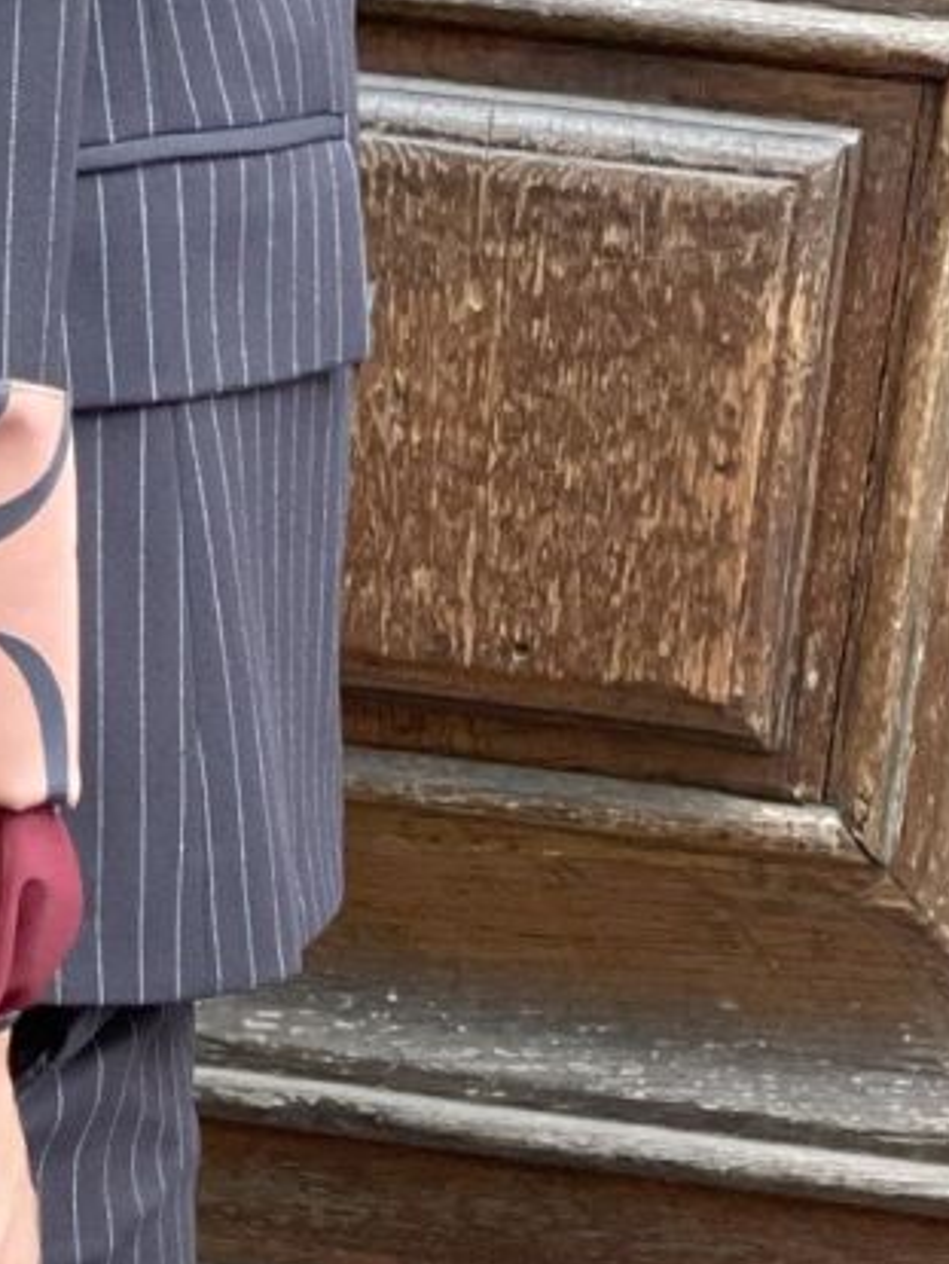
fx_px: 7960
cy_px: 2078
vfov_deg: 8.8
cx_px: -259
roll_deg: -4.0
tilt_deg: -24.5
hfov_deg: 6.8
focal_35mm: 218
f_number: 2.2
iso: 200
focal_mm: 7.5
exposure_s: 1/121
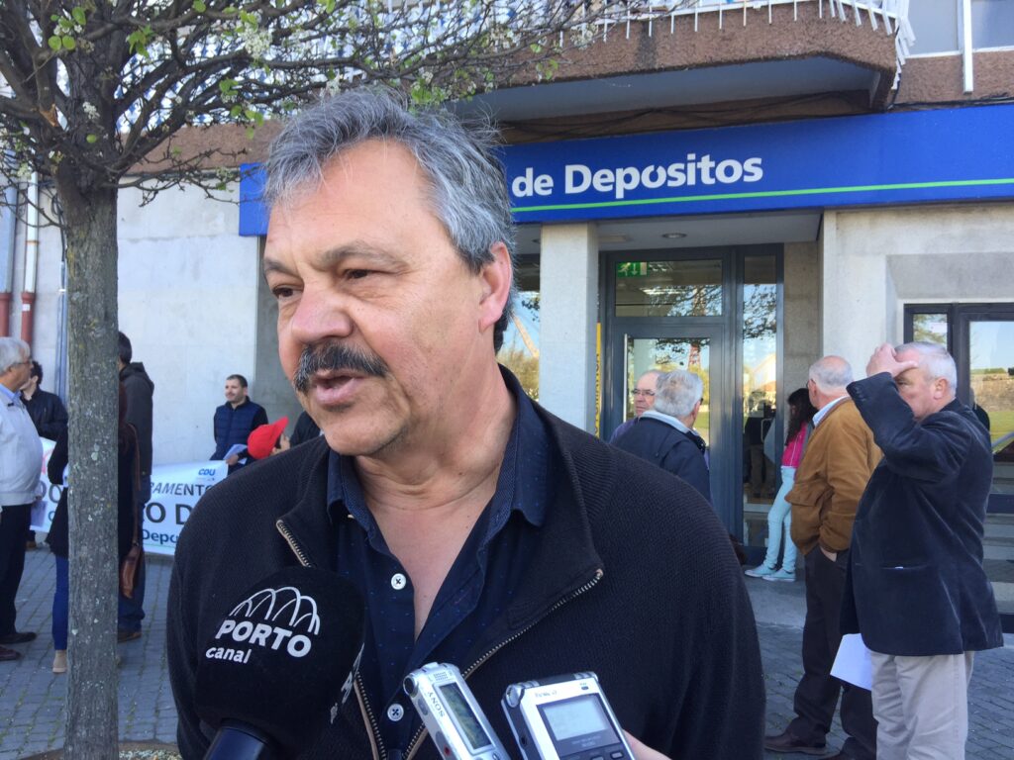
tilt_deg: +1.9
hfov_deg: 61.7
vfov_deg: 48.2
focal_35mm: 29
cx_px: 507
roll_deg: -2.1
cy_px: 380
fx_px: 849
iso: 32
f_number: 2.2
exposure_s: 1/107
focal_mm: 4.15
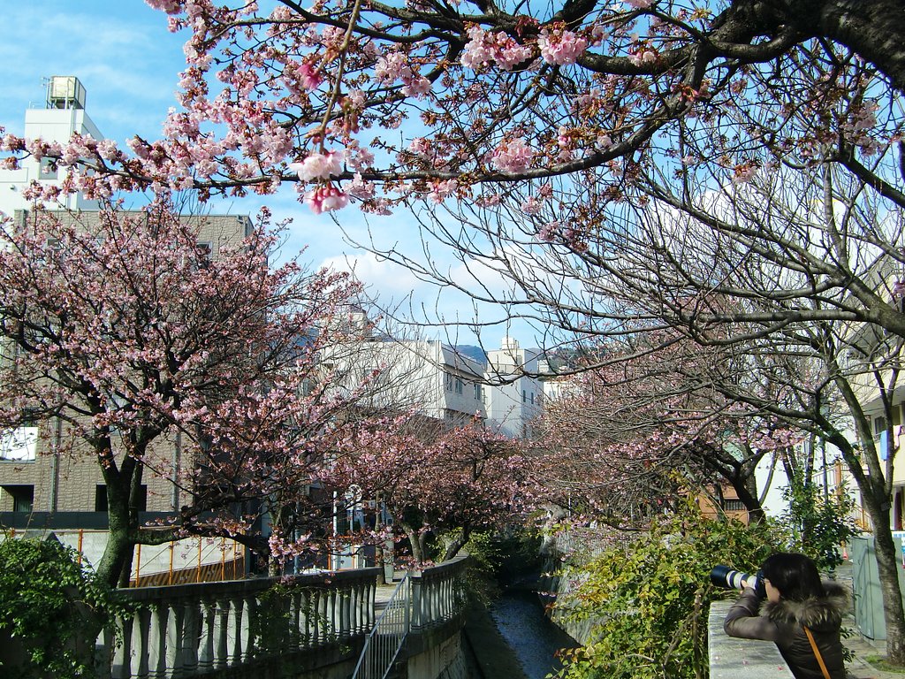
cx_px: 452
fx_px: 1020
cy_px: 340
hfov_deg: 47.9
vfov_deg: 36.8
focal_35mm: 39
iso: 64
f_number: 8
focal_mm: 6.9
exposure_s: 1/100
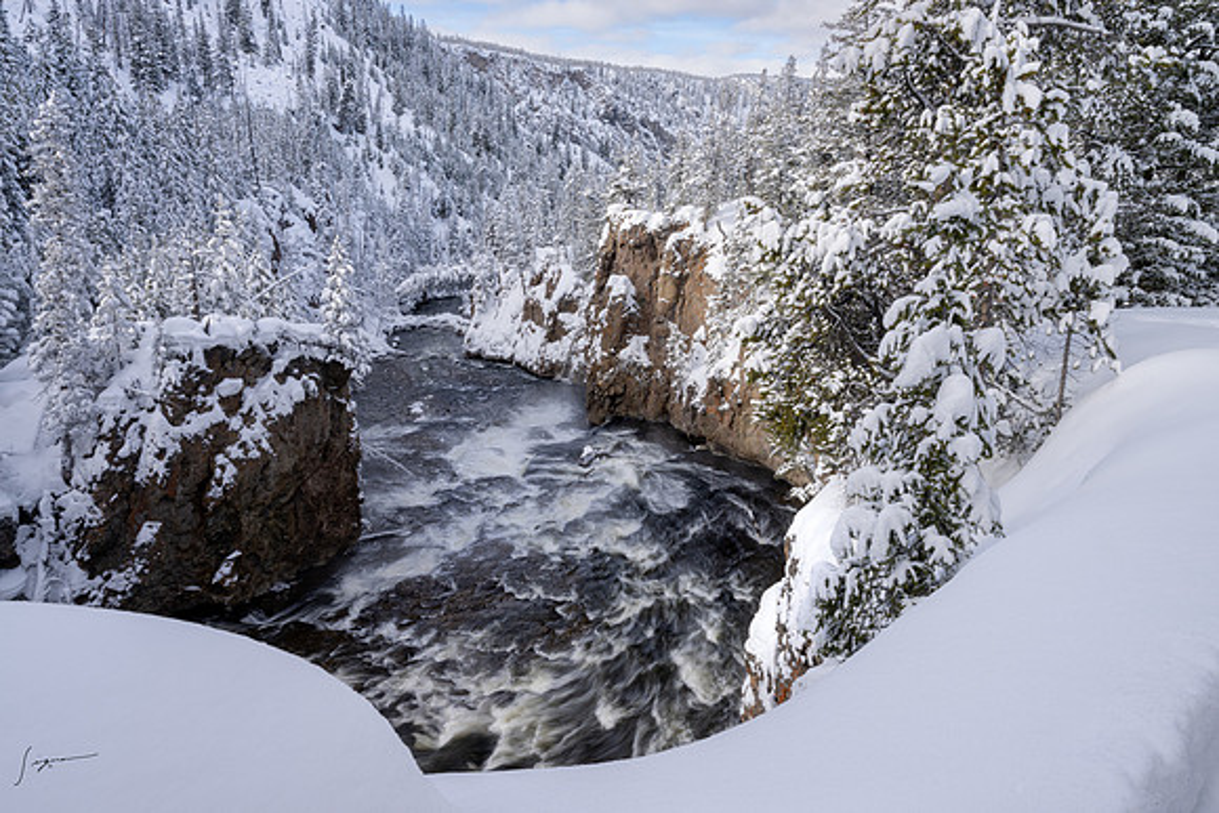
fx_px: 813
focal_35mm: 24
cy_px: 406
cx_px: 610
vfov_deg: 53.2
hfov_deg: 73.7
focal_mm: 24
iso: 125
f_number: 22
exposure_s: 1/5
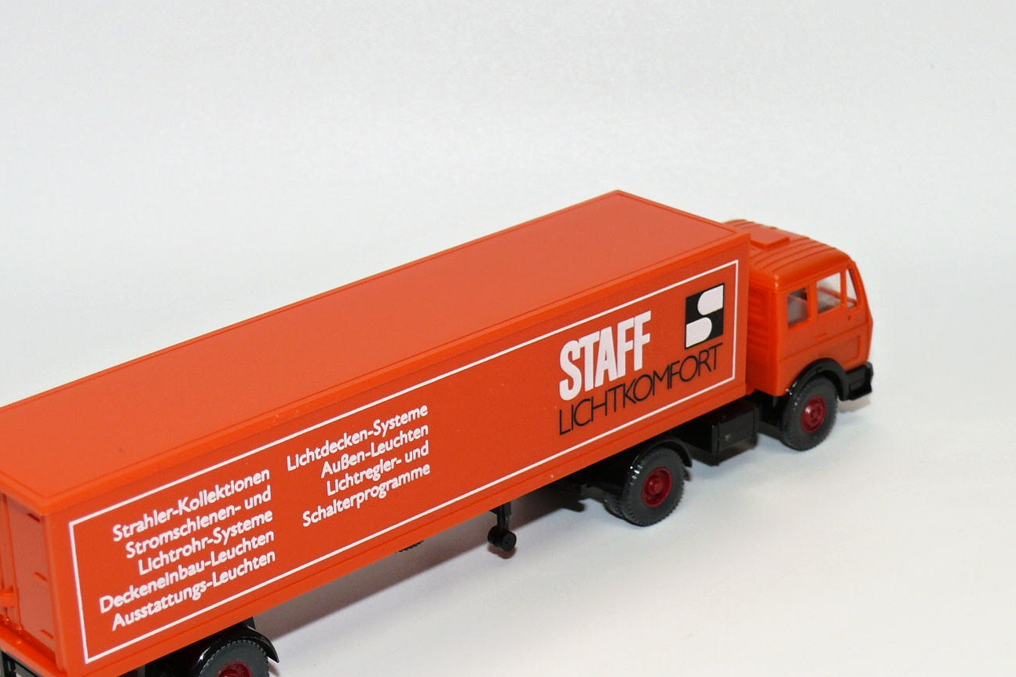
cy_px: 453
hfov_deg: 25.0
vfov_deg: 16.8
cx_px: 451
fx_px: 2286
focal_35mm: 81
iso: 100
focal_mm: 10.4
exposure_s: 1/30
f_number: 4
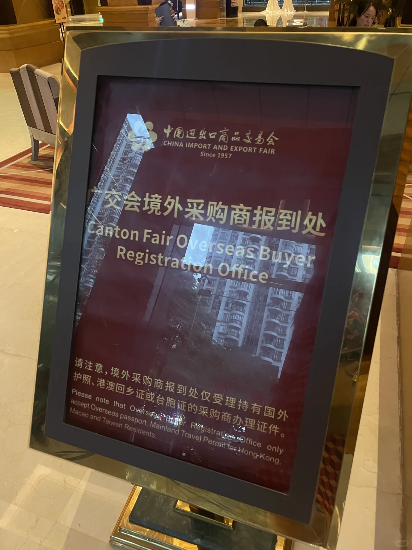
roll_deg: +2.3
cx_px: 206
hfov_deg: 53.1
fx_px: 413
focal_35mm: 26
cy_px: 275
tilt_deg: -34.1
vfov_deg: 67.3
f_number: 1.6
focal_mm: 4.2
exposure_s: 1/33
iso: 400
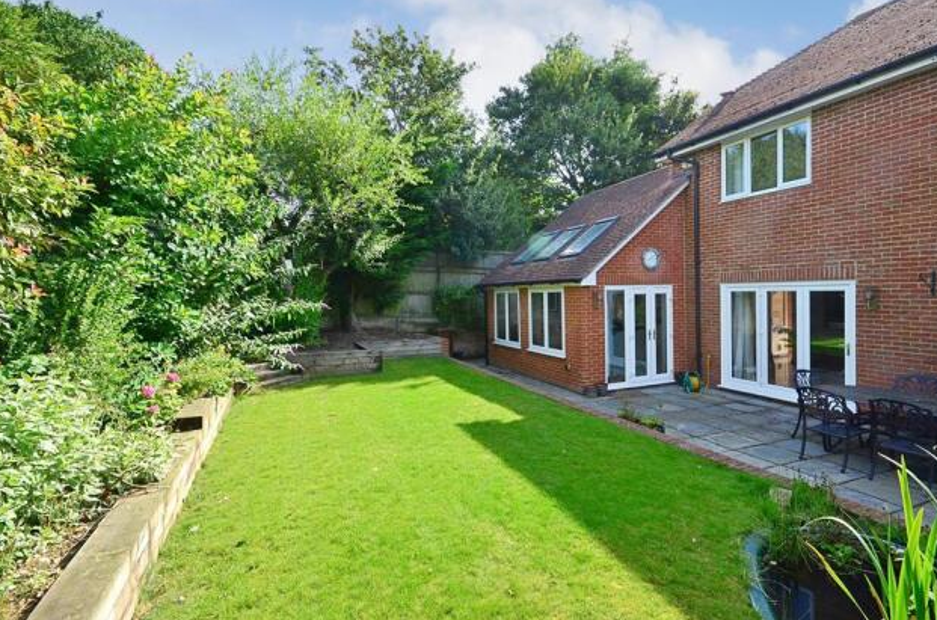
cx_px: 484
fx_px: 493
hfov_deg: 87.0
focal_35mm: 19
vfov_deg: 64.3
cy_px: 299
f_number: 9
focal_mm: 12
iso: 200
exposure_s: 1/125
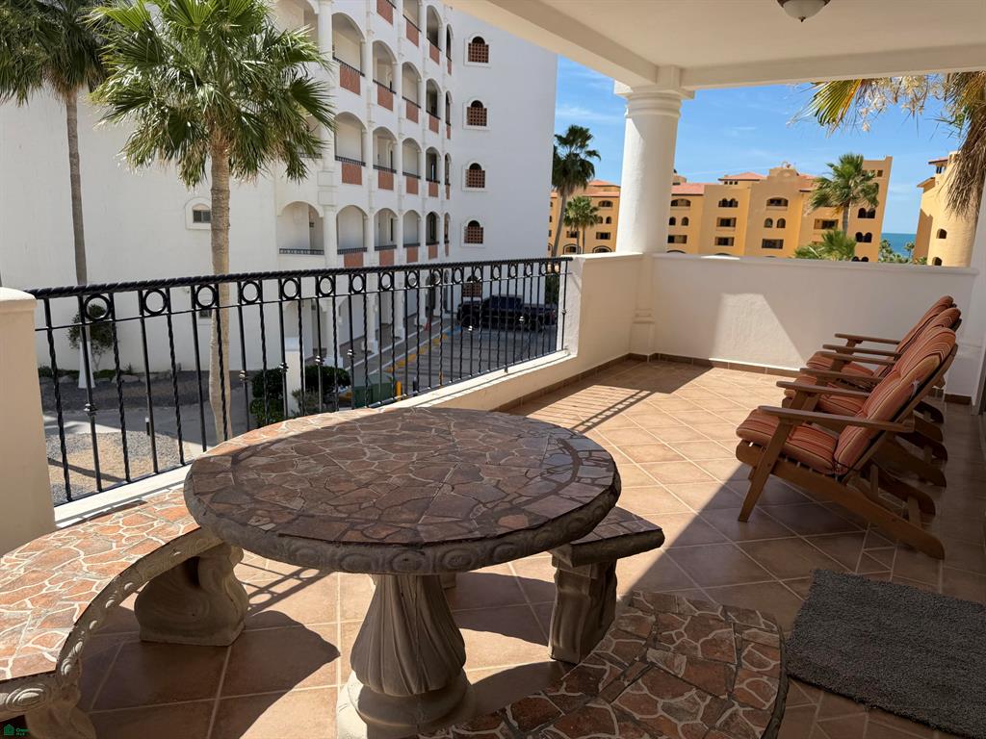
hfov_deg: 71.6
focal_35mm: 24
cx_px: 493
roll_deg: -1.6
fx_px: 684
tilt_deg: -9.8
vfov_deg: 56.8
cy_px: 370
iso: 80
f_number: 1.78
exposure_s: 1/4167
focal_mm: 6.76
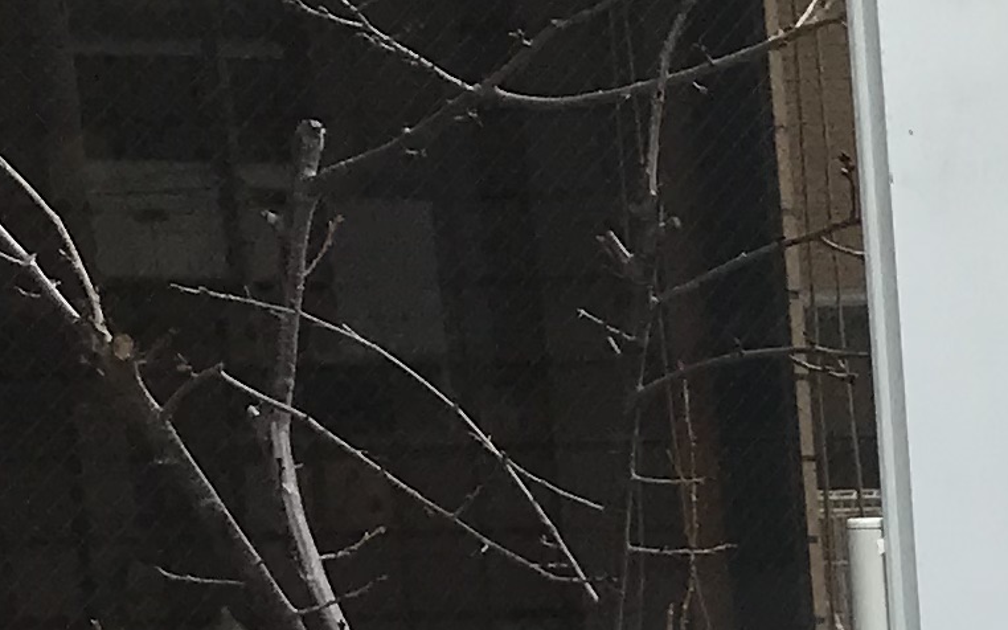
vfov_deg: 8.1
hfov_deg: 11.0
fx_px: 4312
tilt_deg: -8.0
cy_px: 1068
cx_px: 2496
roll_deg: +0.2
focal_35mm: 157
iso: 20
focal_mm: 3.99
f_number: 1.8
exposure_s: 1/725
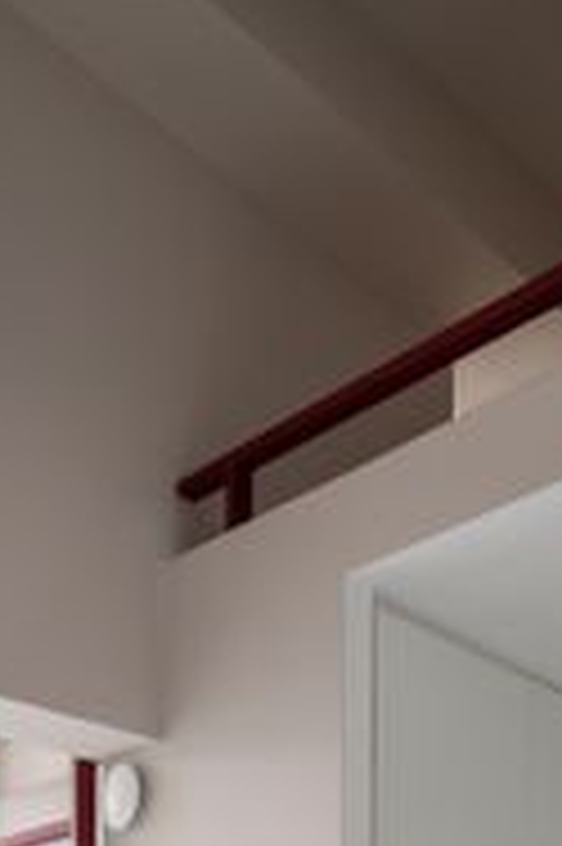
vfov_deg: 35.9
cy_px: 945
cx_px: 263
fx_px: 1079
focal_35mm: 46
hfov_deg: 29.2
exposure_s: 4
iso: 100
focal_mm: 20
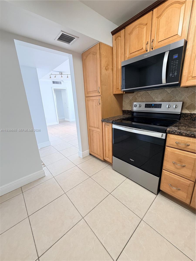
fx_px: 106
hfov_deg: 85.7
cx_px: 98
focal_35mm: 14
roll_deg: +1.7
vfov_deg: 102.1
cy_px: 130
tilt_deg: -16.2
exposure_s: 1/60
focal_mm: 2.22
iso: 250
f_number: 2.2
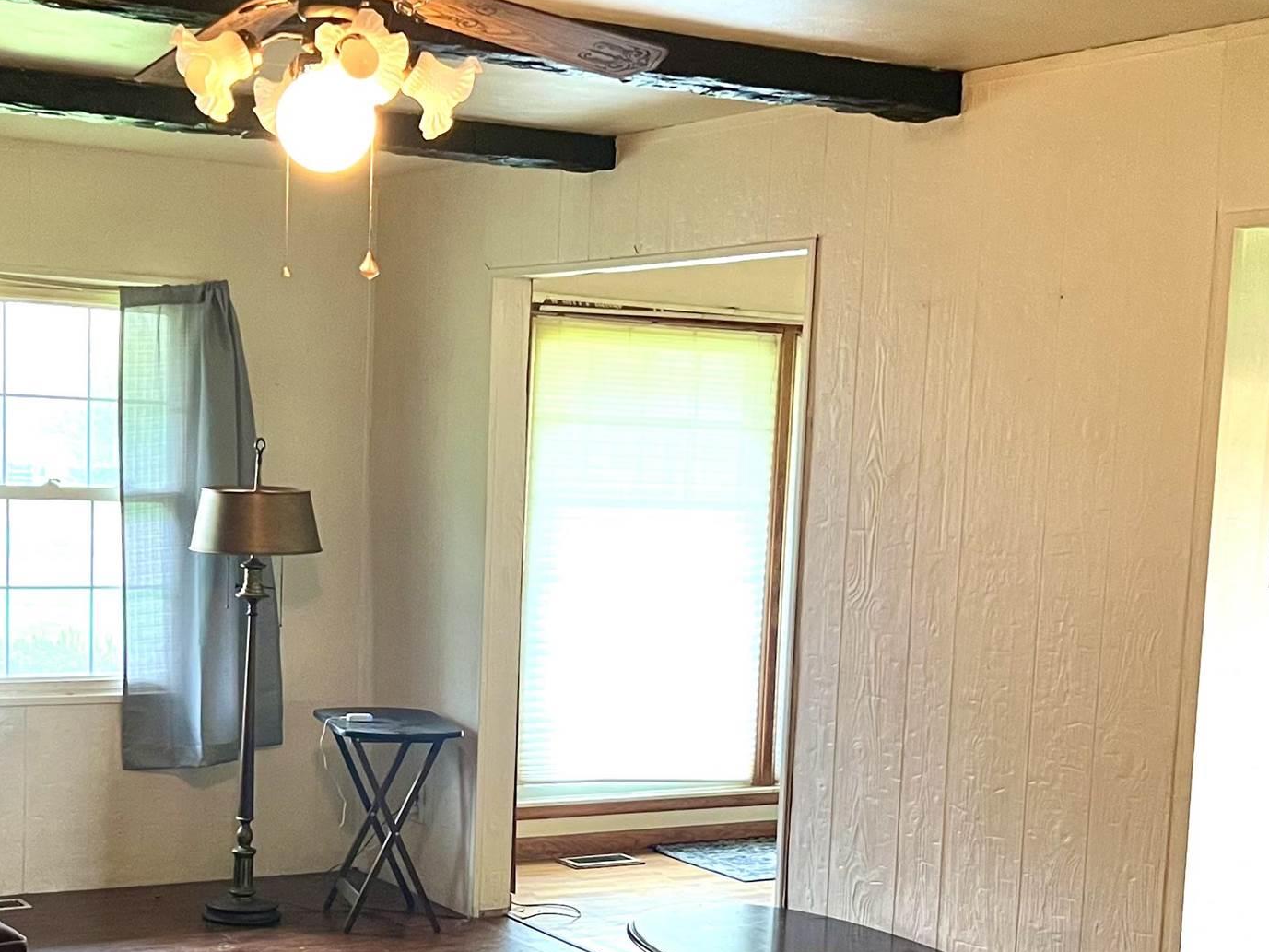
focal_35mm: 58
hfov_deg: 33.0
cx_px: 455
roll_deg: -1.6
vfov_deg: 25.0
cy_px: 690
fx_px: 2126
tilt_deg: -7.4
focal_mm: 5.7
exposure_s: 1/60
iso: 400
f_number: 1.5
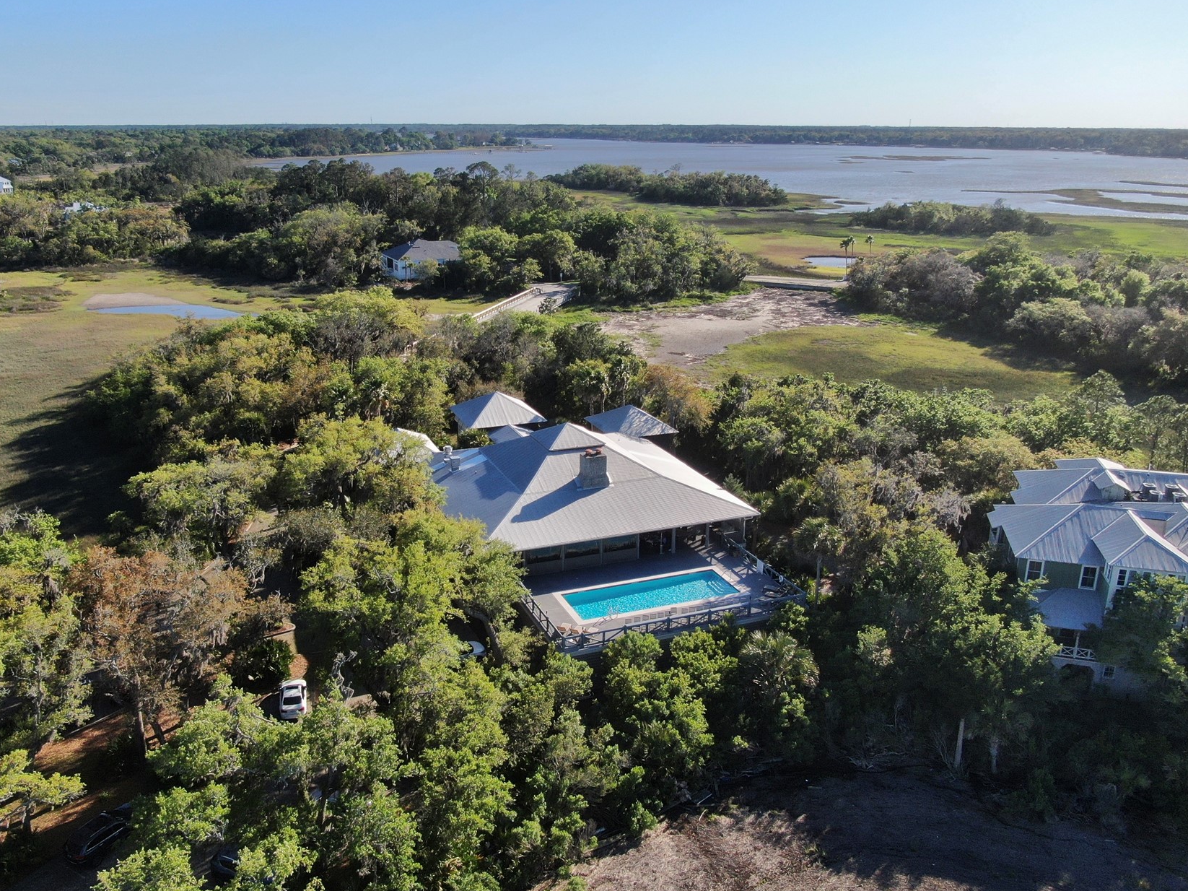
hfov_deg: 63.3
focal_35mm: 28
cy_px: 420
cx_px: 538
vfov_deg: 49.7
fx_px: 961
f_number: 2.8
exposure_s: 1/1250
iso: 100
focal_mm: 4.39
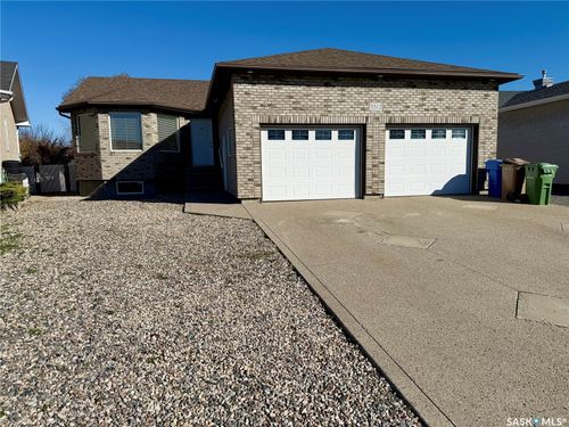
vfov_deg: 56.8
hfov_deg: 71.6
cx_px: 284
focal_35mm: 24
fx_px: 394
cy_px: 214
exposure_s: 1/9091
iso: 80
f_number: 1.78
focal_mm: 6.76
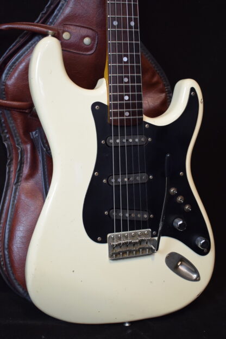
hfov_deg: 28.1
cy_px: 170
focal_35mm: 48
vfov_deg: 41.1
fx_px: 452
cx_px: 113
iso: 1600
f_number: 4.5
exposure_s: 1/60
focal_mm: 32
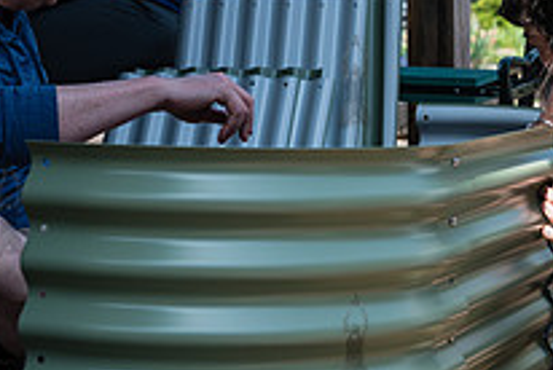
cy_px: 80
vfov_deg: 13.2
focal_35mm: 104
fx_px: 1600
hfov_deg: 19.6
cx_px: 352
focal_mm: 37
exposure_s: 1/640
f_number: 3.5
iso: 100
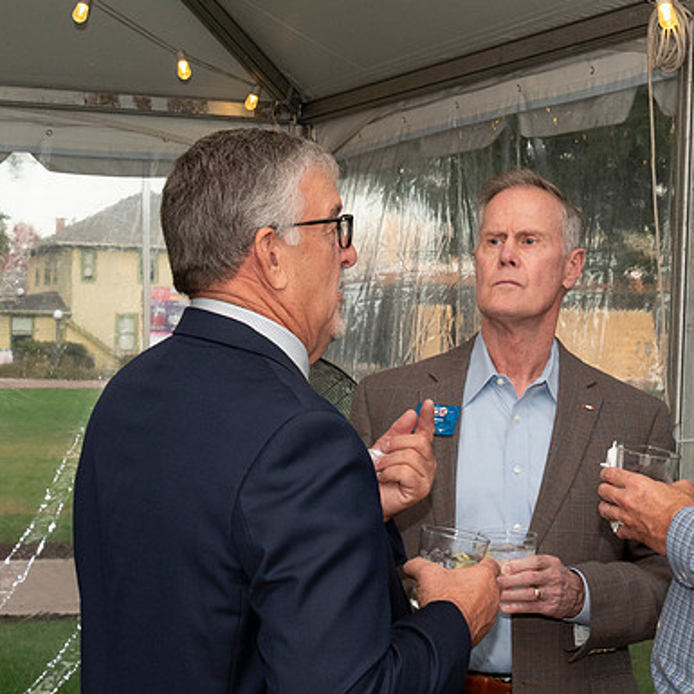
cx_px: 507
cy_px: 347
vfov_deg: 23.7
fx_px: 1656
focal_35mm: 73
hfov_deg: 23.5
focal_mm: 38
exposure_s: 1/125
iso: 1600
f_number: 11
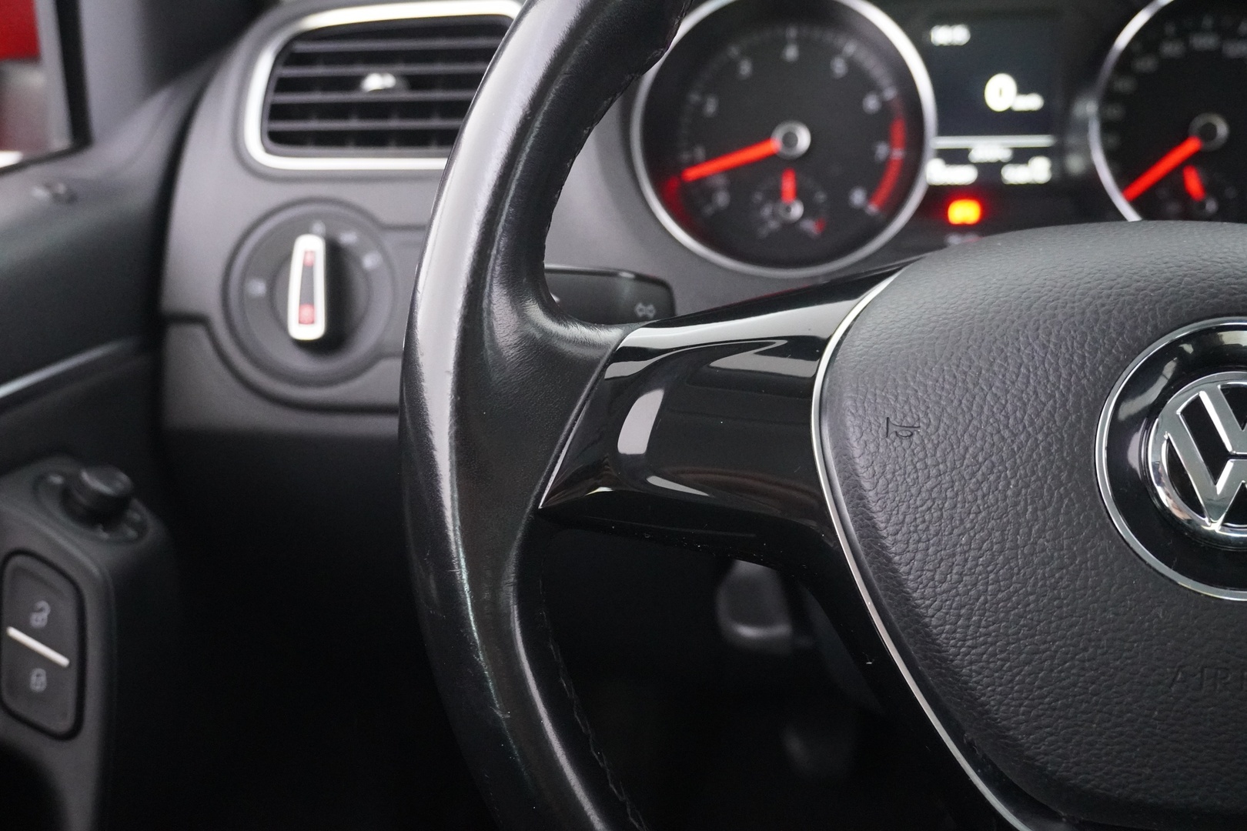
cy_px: 416
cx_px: 624
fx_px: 1195
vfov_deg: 38.4
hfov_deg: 55.1
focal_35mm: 34
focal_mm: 23
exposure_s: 1/20
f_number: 4
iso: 6400
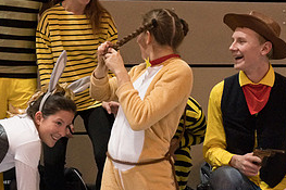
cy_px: 111
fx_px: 722
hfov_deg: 22.3
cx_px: 85
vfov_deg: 15.0
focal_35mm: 91
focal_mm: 22
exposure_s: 1/500
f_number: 2.8
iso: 5000
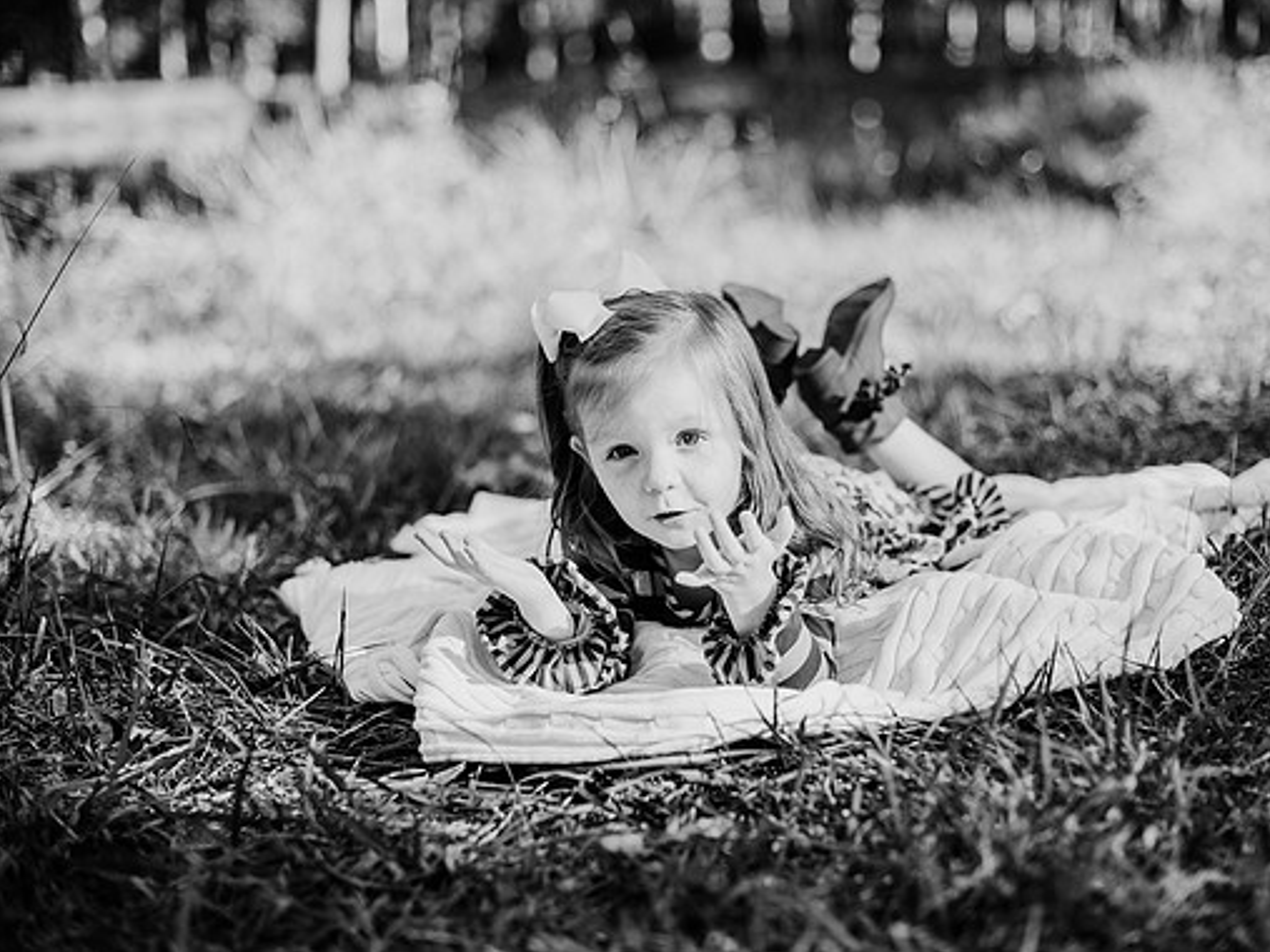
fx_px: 2017
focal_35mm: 55
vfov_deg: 26.5
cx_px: 679
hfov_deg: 34.9
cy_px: 470
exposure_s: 1/1000
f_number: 2
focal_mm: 50
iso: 200
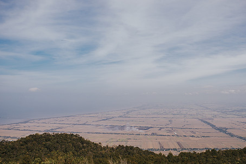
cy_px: 97
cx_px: 140
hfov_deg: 43.5
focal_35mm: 45
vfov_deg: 29.8
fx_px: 308
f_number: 2.8
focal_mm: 35
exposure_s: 1/4000
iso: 200
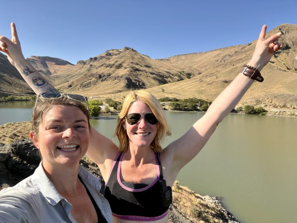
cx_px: 148
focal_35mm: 23
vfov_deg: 58.9
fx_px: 197
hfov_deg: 73.9
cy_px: 112
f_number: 2.2
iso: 32
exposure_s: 1/541
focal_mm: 2.71
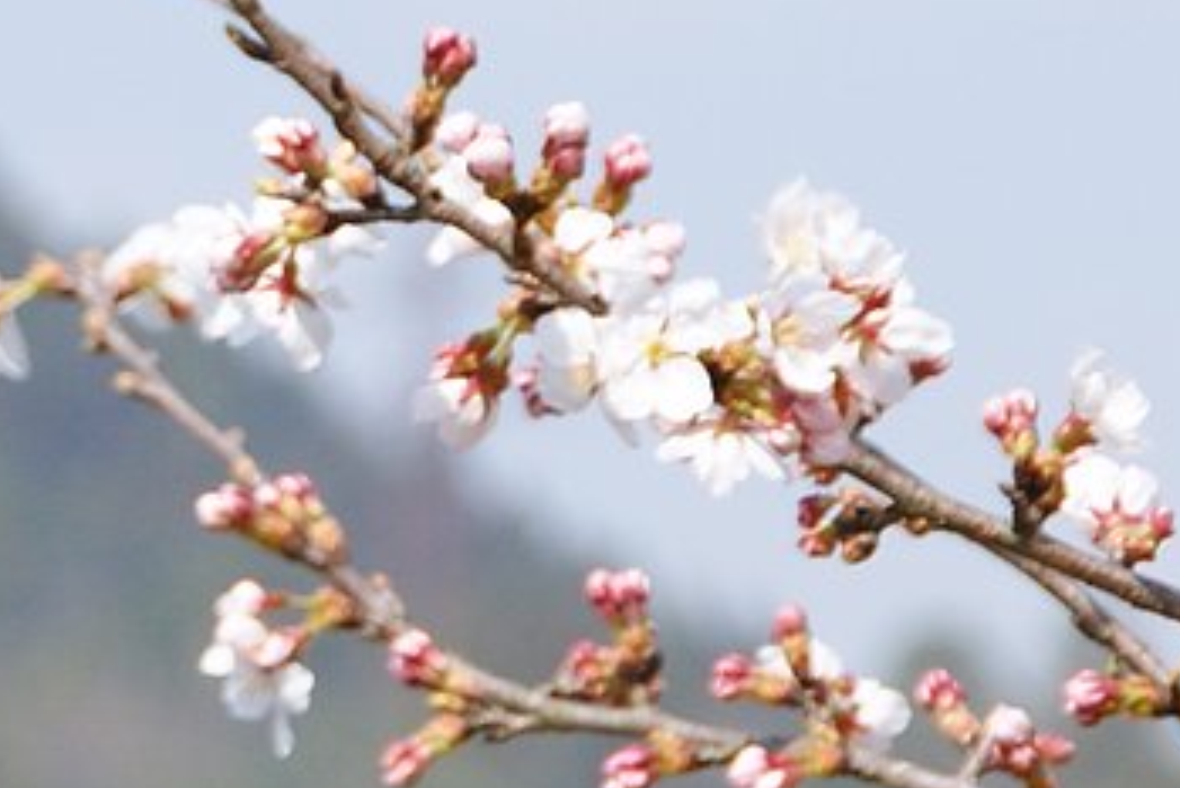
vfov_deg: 1.5
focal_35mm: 923
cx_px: -477
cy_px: -56
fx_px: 30263
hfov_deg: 2.2
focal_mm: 105
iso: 100
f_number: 7.1
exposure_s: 1/250
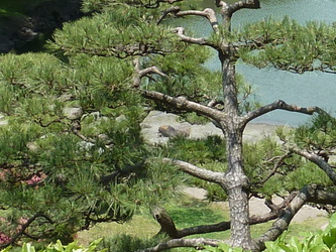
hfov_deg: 15.9
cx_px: 375
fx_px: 1165
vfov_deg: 12.1
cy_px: -48
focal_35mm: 120
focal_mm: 4.1
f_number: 4
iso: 80
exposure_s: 1/320
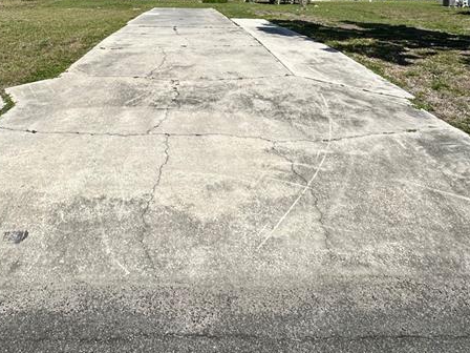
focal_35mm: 32
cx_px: 205
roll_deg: -0.2
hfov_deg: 56.6
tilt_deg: -1.2
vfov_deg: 39.3
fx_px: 434
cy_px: 4
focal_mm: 2.22
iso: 50
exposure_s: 1/3401
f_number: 2.2
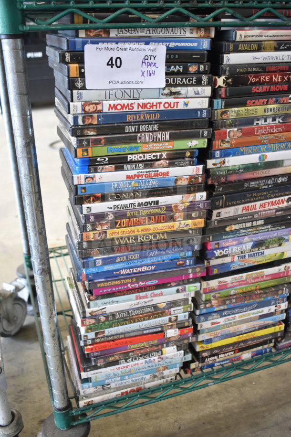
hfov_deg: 36.9
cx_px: 146
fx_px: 436
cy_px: 218
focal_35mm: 36
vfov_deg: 53.1
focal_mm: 24
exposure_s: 1/40
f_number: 3.8
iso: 1000
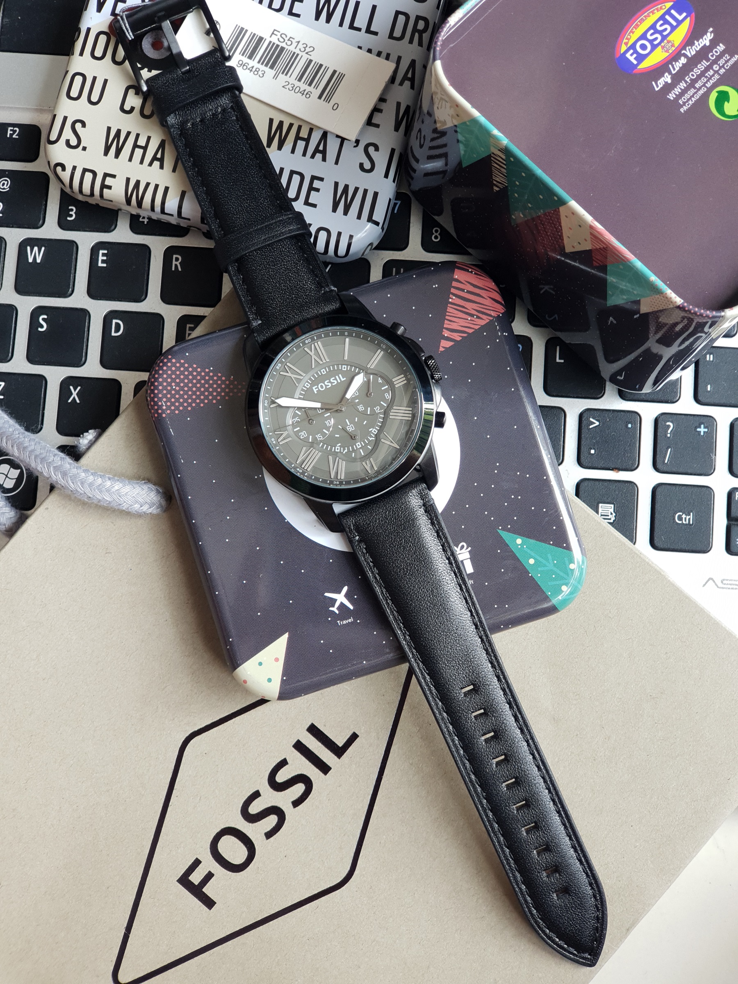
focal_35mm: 52
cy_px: 492
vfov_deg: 36.8
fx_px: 1478
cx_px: 369
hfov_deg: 28.0
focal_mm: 6
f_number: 2.4
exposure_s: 1/30
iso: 64
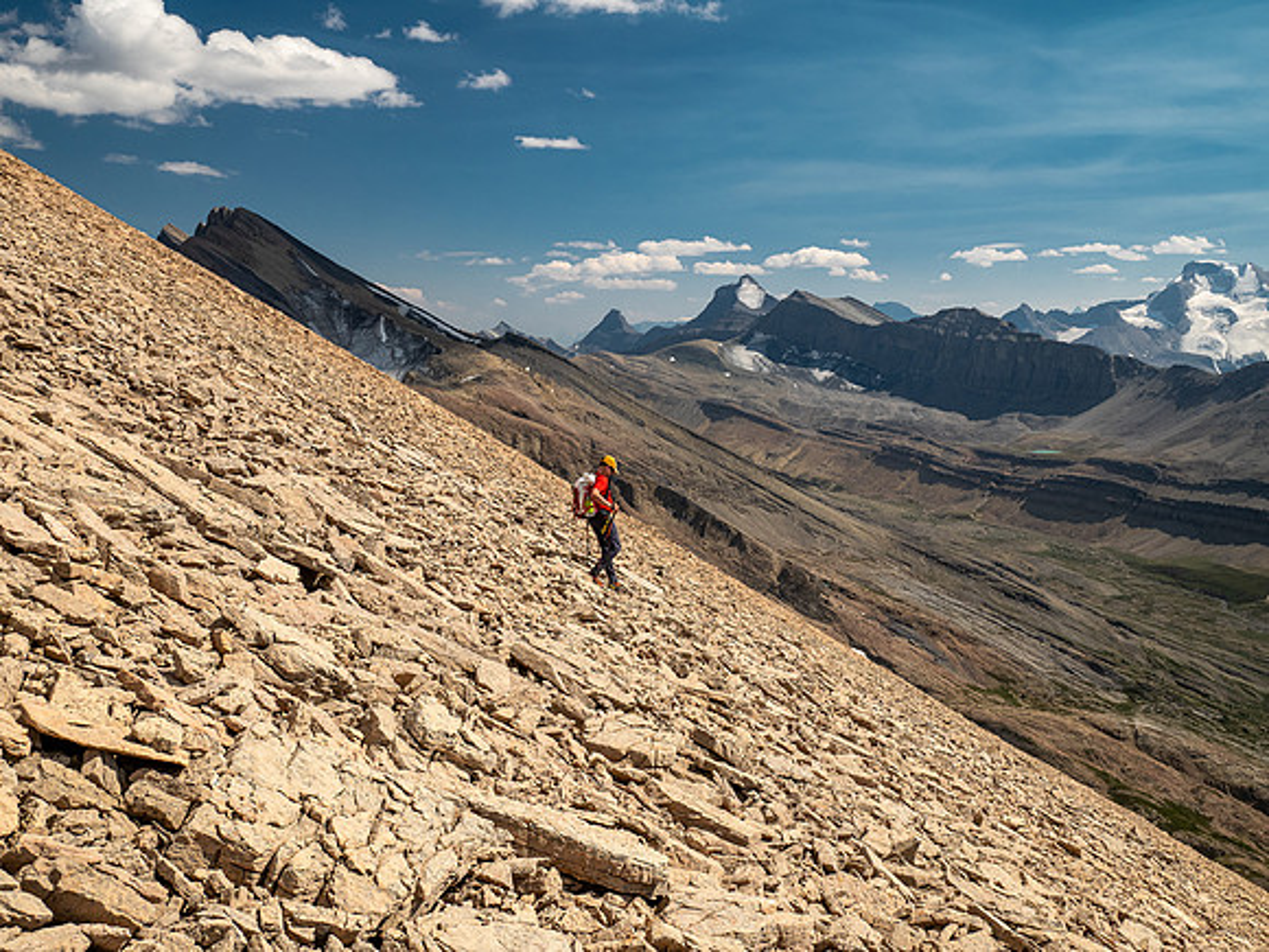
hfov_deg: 51.4
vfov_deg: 39.7
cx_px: 634
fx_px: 1320
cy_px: 476
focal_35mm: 36
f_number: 8
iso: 200
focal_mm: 18
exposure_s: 1/400
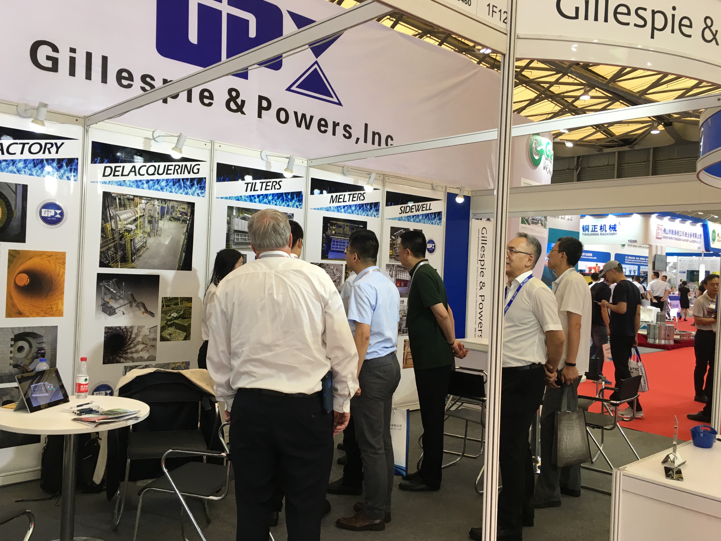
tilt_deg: +0.2
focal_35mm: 30
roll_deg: -2.1
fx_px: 625
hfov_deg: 60.0
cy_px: 274
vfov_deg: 46.8
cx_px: 349
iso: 40
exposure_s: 1/33
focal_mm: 4.15
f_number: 2.2
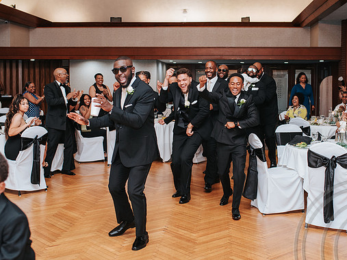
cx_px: 200
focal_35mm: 50
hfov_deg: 38.1
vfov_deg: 29.1
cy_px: 119
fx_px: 501
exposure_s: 1/200
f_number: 3.2
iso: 1000
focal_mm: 35
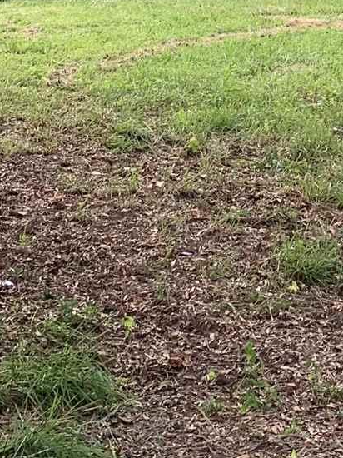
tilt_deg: -2.6
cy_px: -60
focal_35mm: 109
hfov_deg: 13.3
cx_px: 384
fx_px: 1441
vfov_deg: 17.4
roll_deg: +0.1
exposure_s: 1/121
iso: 64
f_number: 1.8
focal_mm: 4.25
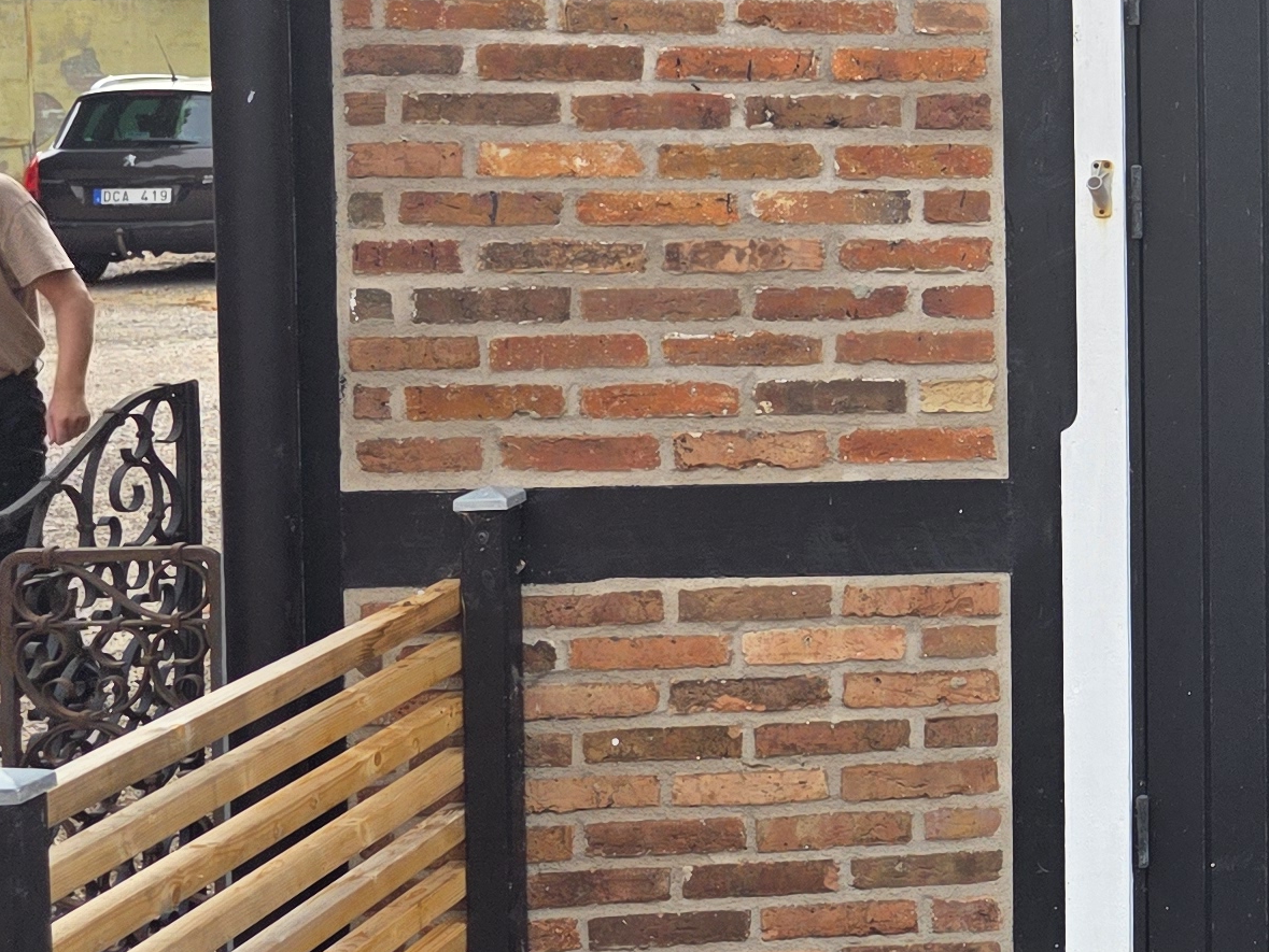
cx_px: 2099
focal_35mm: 78
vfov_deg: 18.7
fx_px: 2860
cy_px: 152
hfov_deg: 20.1
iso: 25
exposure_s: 1/359
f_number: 1.7
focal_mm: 6.3
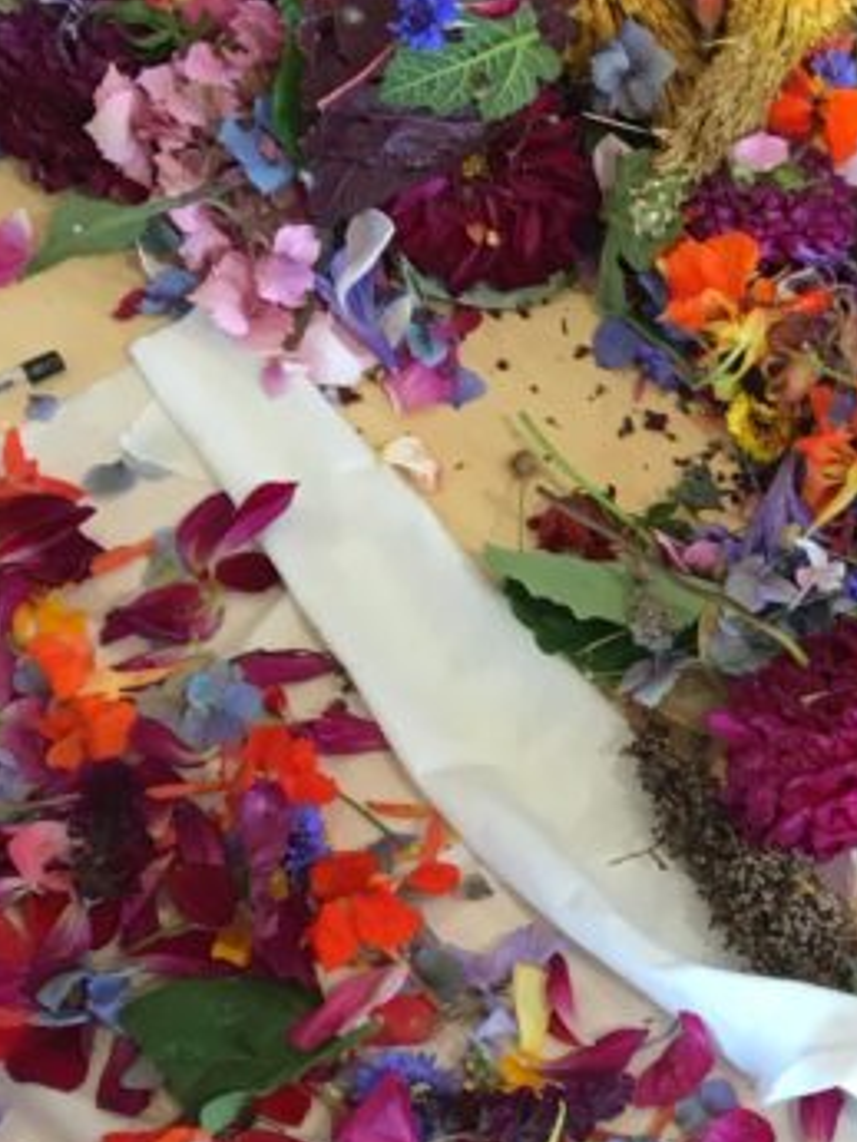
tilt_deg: -58.7
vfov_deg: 22.6
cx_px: 1257
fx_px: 2837
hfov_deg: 15.9
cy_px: 791
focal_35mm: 86
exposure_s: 1/33
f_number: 2.2
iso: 80
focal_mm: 4.15
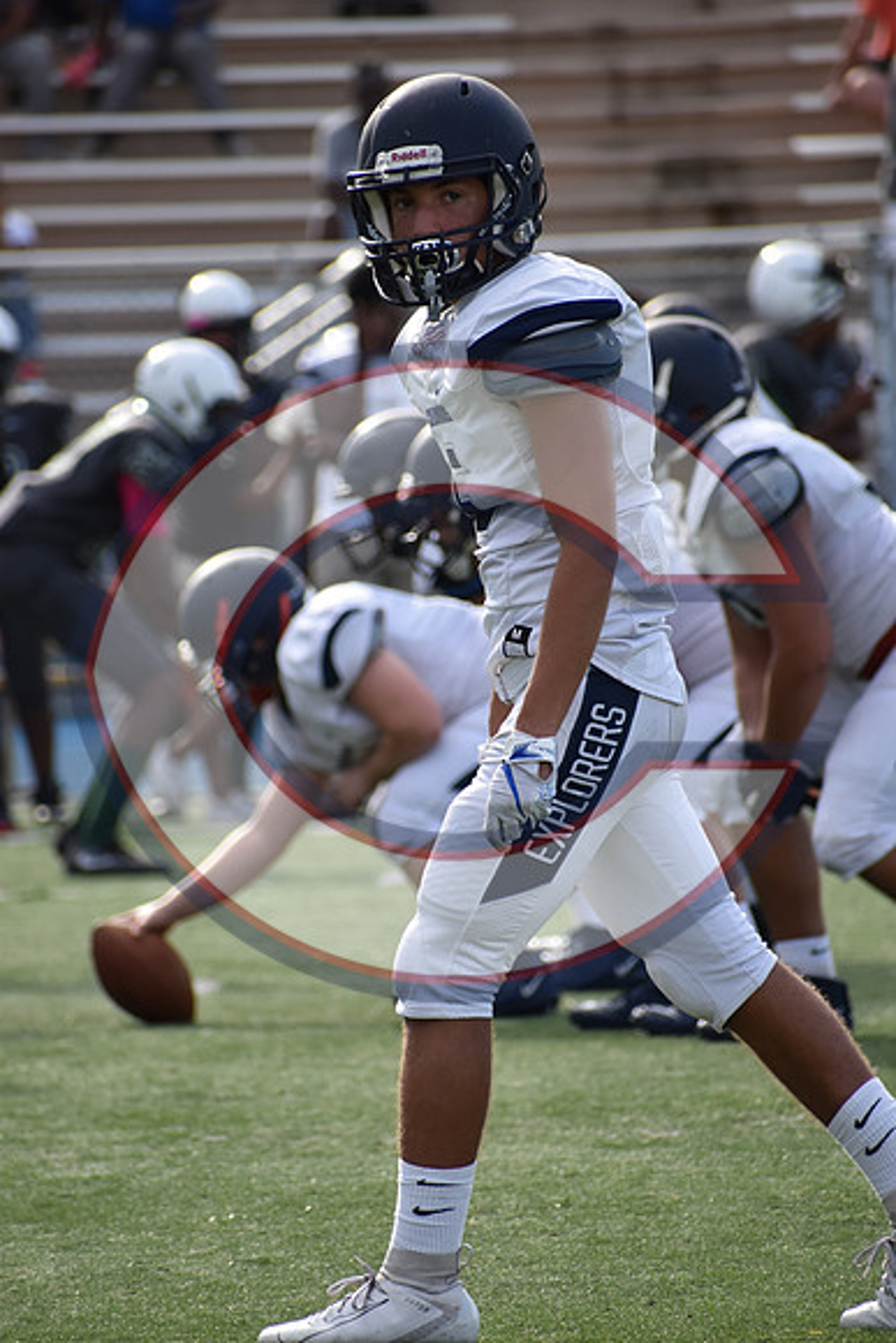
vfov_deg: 4.6
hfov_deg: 3.1
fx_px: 16789
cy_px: 672
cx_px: 448
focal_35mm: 450
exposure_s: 1/1000
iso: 640
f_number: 6.3
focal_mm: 300
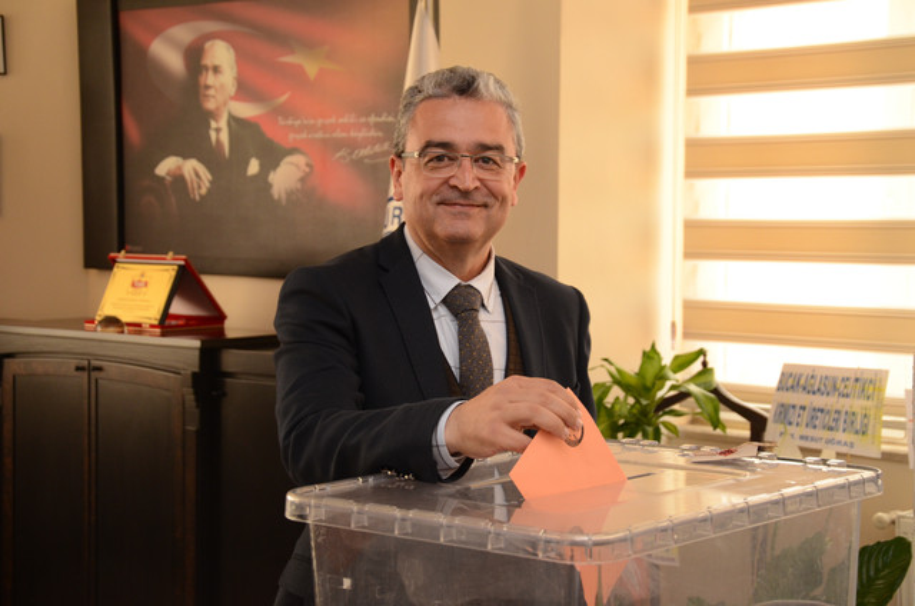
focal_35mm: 72
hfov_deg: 28.1
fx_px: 1826
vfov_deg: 18.8
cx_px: 458
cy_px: 303
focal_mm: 48
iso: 1000
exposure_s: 1/100
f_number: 5
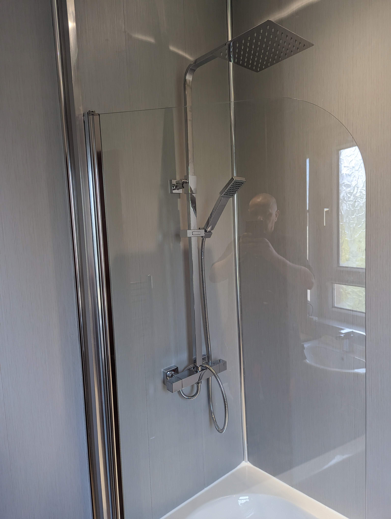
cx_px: 196
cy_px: 260
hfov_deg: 56.9
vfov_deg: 71.5
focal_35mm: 24
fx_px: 361
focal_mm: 6.81
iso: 125
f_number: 1.85
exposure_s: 1/100
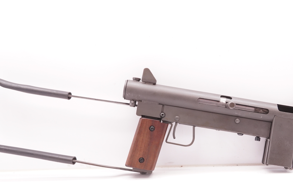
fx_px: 390
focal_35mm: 48
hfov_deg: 40.9
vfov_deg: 27.8
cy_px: 132
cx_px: 181
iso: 1000
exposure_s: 1/125
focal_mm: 20
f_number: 5.6
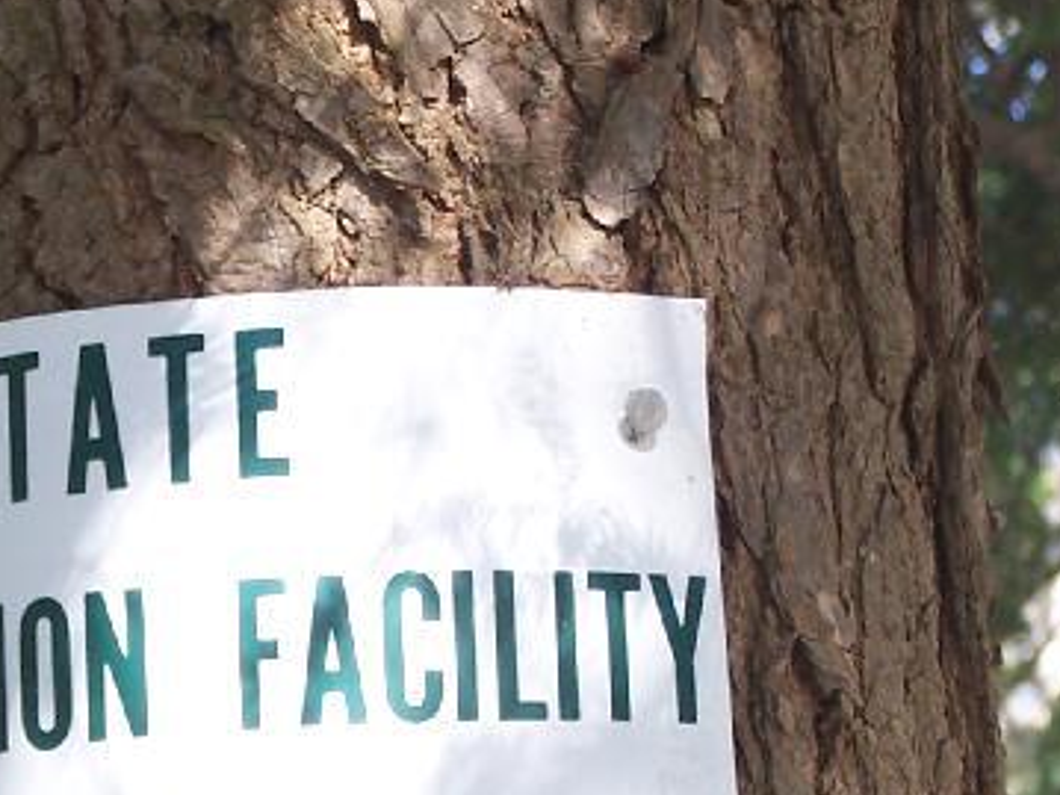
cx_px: 86
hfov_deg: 8.4
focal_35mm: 234
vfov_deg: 6.3
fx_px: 7163
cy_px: 736
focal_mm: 13.7
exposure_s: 1/50
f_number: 3.2
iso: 80
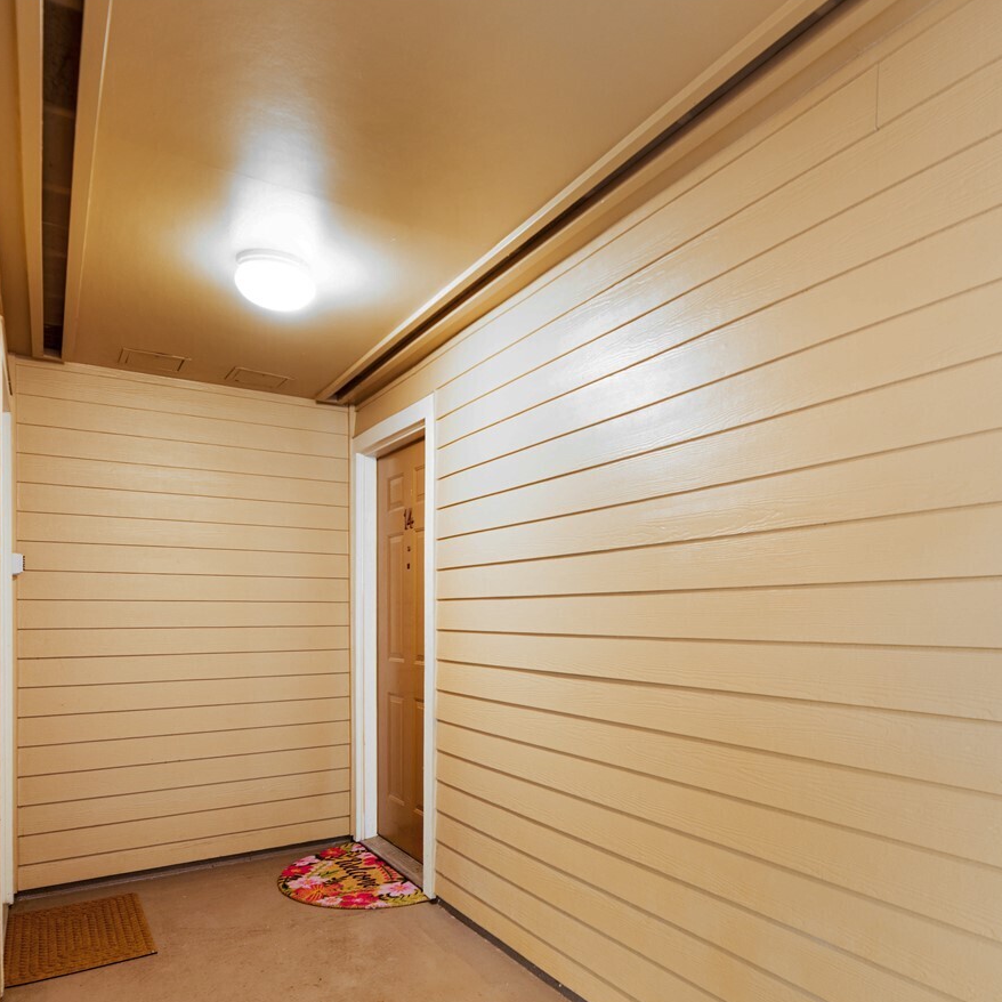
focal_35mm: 23
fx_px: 753
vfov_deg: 66.1
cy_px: 633
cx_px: 628
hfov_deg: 66.2
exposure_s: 1/40
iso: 200
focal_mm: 14
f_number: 5.6
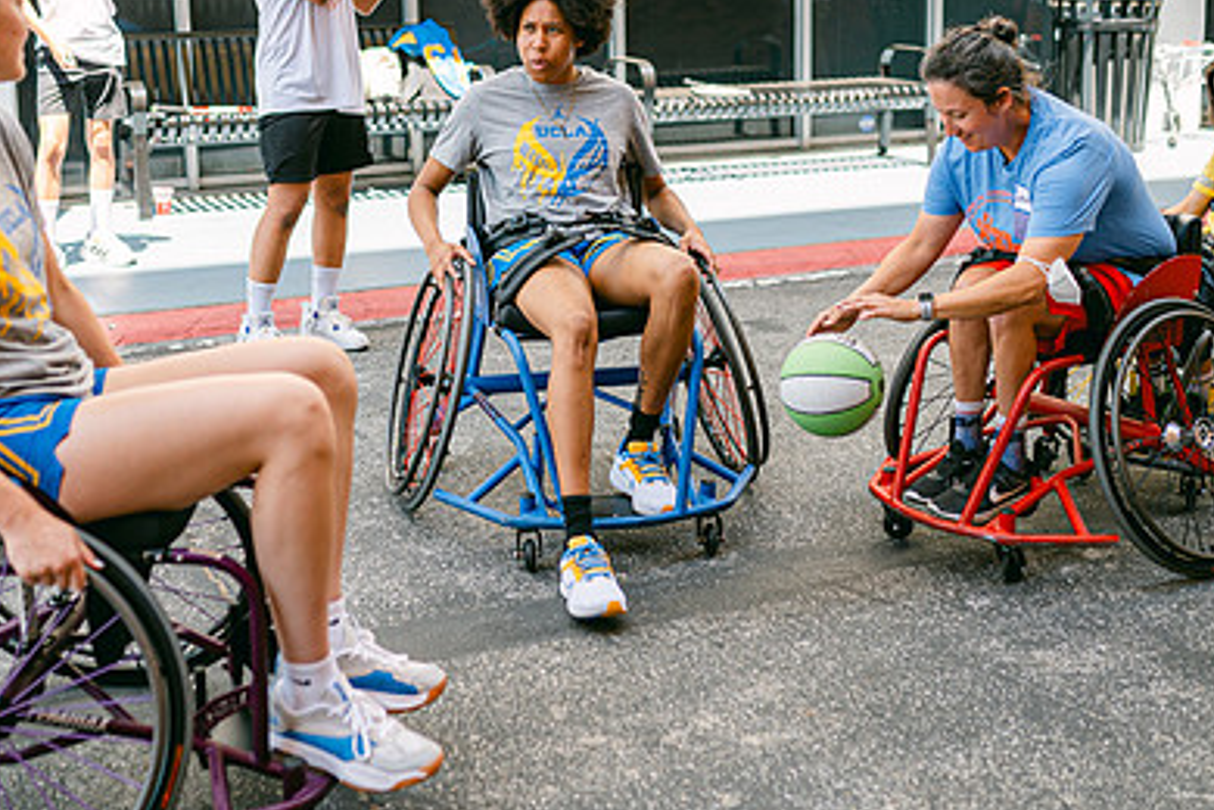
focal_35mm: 52
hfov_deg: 38.2
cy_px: 271
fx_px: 1753
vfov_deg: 25.9
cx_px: 563
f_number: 2
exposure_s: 1/1000
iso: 100
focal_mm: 35
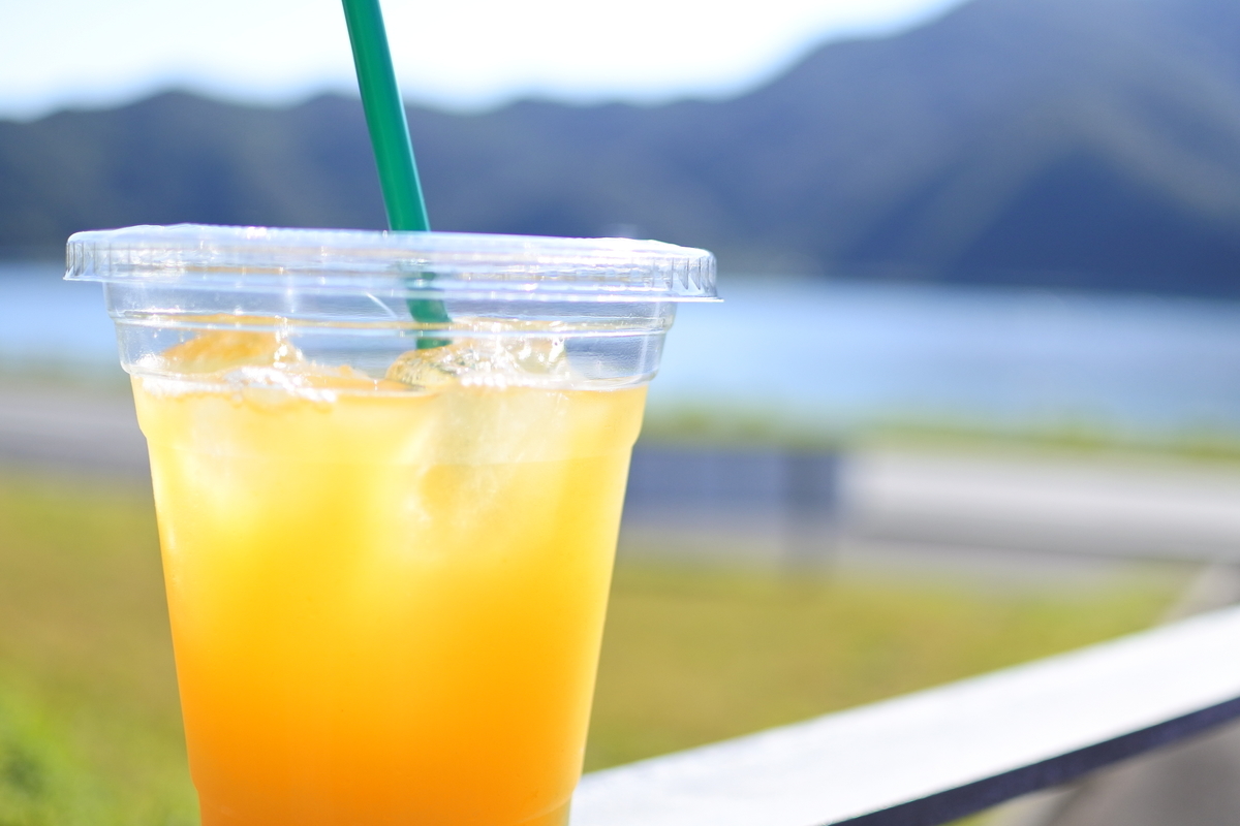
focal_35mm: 49
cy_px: 413
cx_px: 620
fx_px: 1688
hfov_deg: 40.3
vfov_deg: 27.5
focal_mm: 18.5
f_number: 2
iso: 160
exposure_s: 1/3200
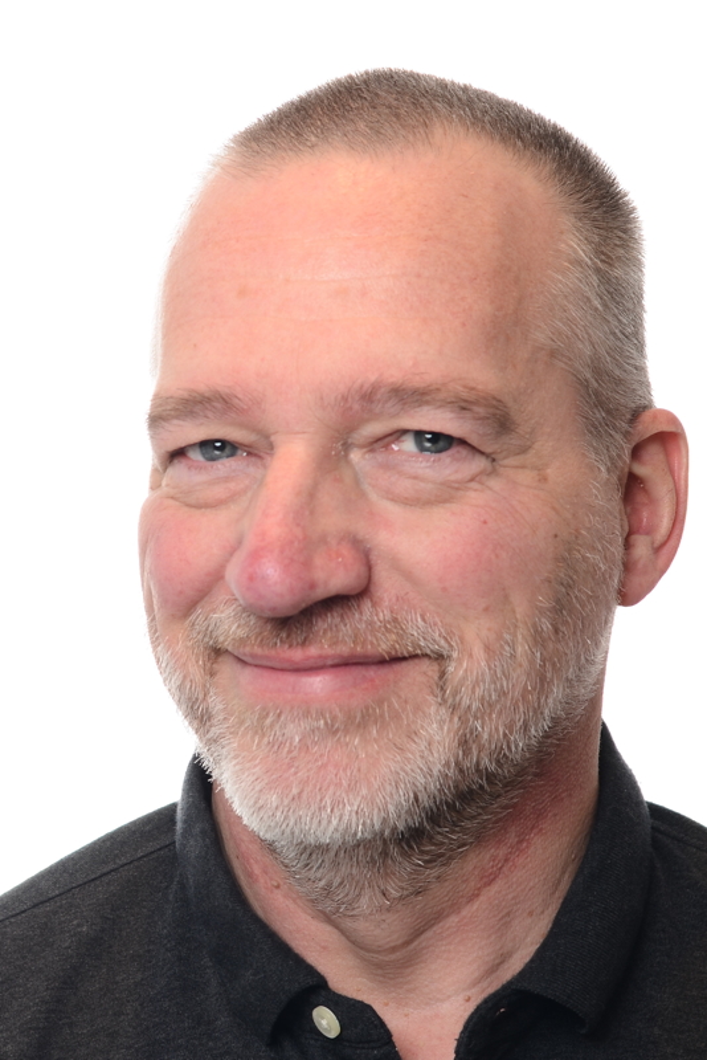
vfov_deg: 27.0
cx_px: 354
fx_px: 2207
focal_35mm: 75
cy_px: 530
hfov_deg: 18.2
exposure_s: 1/100
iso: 100
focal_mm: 50
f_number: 5.6
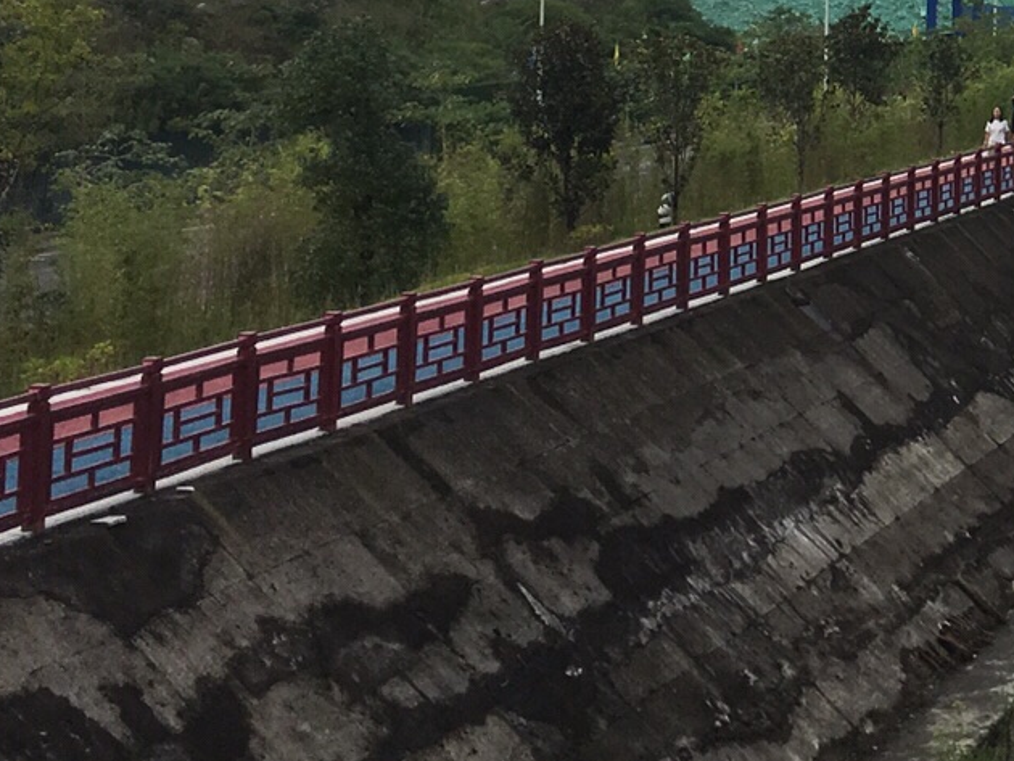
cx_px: 1487
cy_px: -196
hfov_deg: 18.9
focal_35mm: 92
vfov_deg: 15.4
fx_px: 2696
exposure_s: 1/769
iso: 25
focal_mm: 4.15
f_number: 2.2
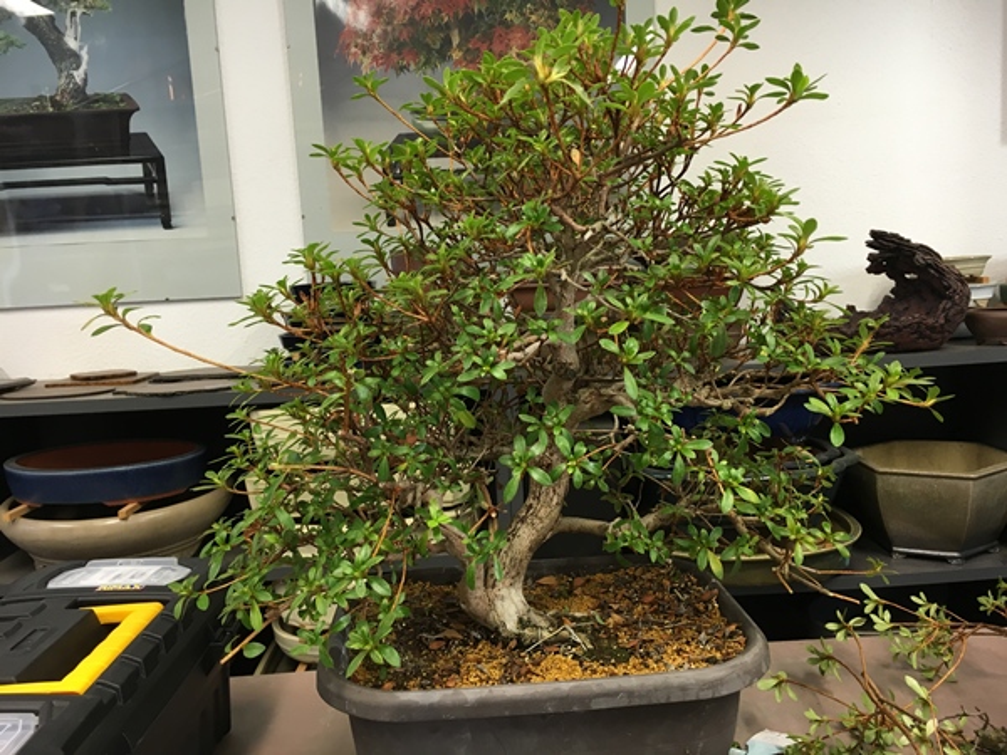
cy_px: 378
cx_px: 504
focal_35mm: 29
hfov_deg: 61.7
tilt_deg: -8.0
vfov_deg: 48.2
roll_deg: +3.3
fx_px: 844
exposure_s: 1/33
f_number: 2.2
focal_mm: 4.15
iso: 100
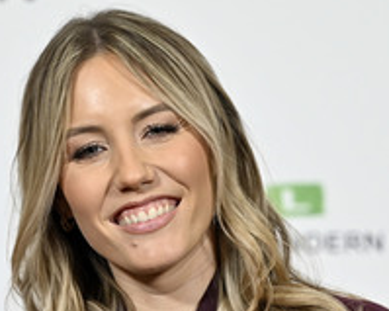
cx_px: 163
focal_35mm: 266
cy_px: 272
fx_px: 3061
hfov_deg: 7.3
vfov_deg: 5.8
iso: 1000
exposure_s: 1/640
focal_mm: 125
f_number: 2.8
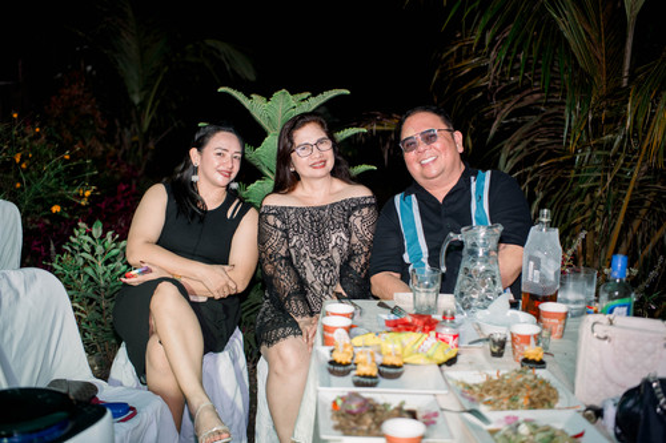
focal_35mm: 50
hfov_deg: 39.6
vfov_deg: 27.0
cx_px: 333
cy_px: 222
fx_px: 925
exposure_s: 1/200
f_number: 2.8
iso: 800
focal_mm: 50
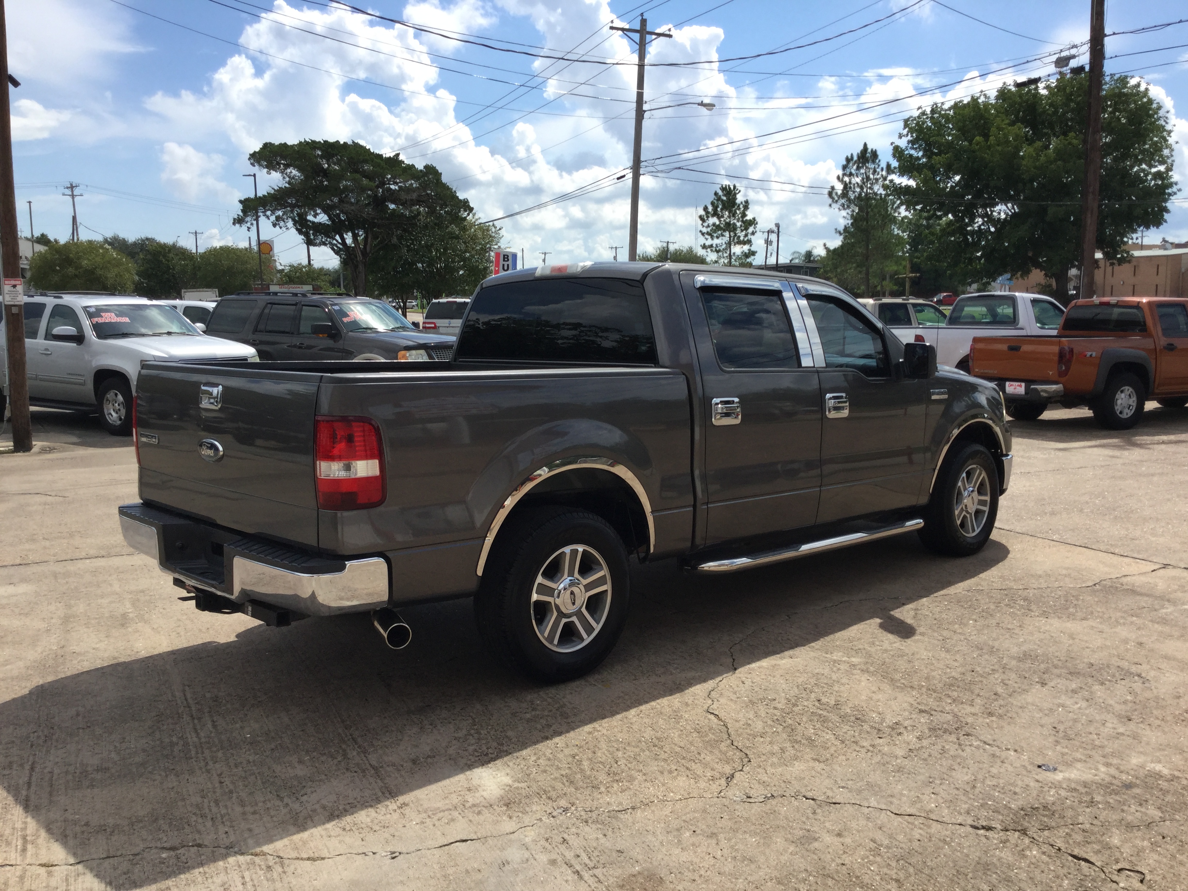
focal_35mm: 31
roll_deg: +0.3
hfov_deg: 58.4
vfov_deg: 45.4
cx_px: 594
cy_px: 446
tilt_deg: -8.3
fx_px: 1064
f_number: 2.4
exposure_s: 1/1538
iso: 25
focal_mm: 3.3
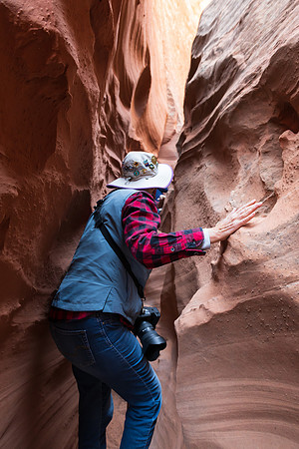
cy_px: 224
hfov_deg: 53.1
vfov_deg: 73.7
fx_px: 299
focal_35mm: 24
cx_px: 150
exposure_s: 1/100
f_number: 5.6
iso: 3200
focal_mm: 24
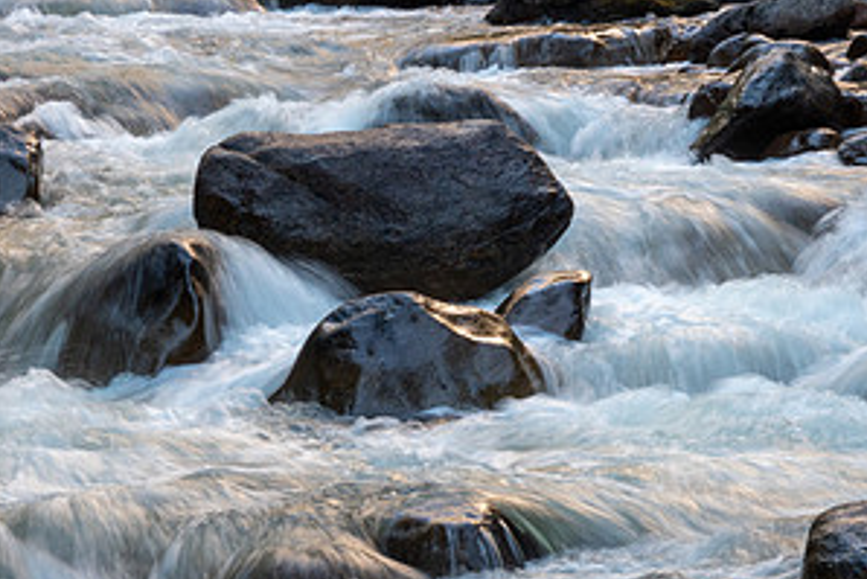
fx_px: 4457
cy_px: 484
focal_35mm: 185
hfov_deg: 11.1
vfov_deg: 7.4
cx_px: 460
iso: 100
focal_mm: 34.68
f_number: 10
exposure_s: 1/10
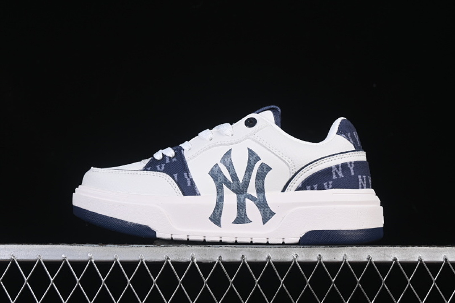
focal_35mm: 75
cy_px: 152
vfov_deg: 18.2
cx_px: 228
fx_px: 948
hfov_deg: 27.0
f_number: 8
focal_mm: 50
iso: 160
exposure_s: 1/80
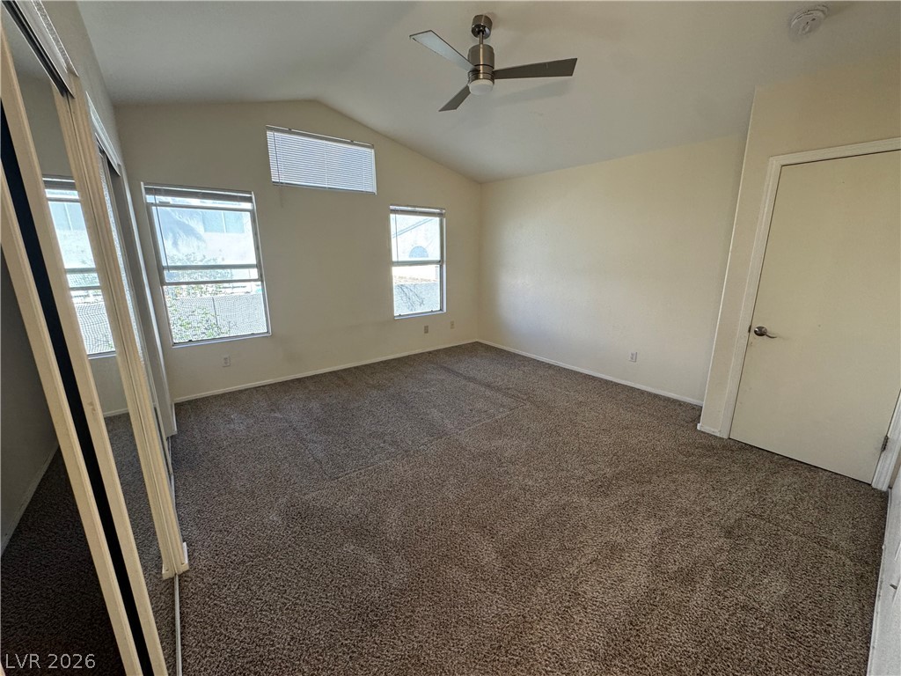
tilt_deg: -13.7
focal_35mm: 14
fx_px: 364
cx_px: 450
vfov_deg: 85.7
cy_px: 338
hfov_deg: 102.1
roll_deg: -0.1
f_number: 2.2
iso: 200
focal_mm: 2.22
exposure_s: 1/60
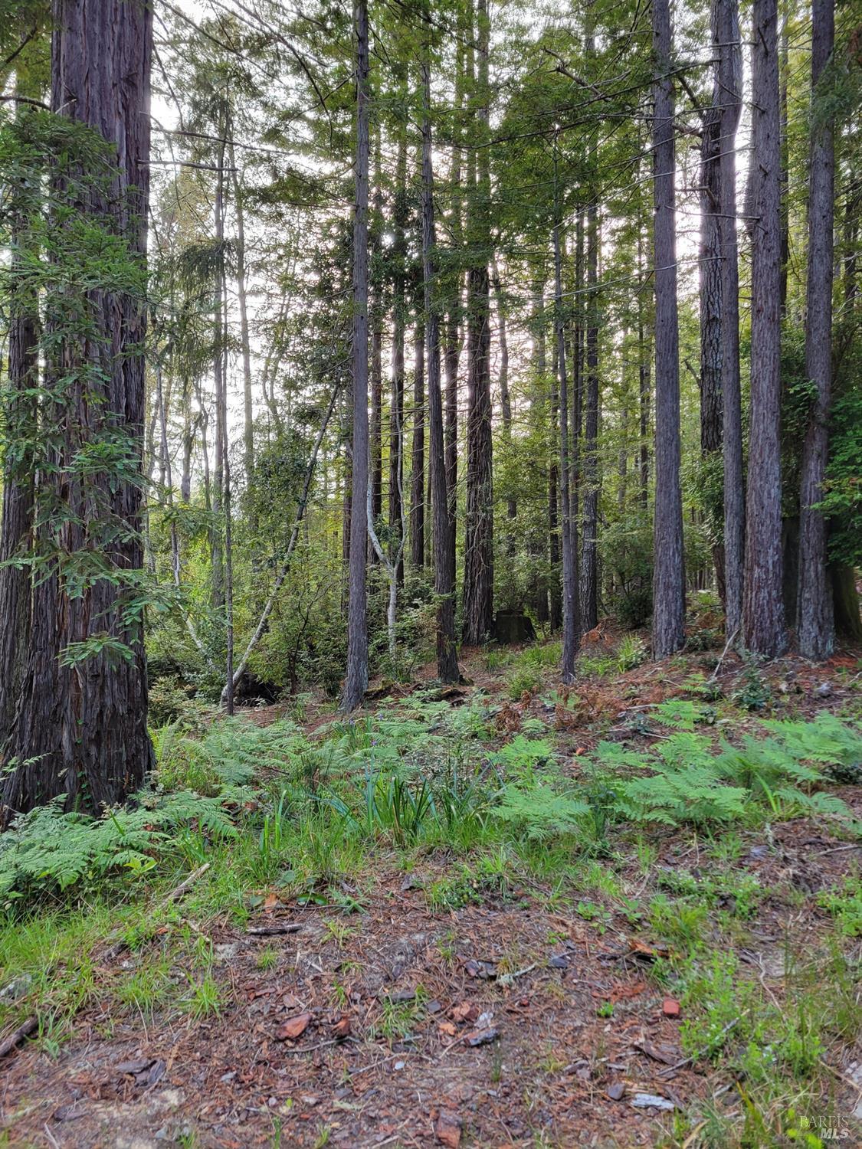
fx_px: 863
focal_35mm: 26
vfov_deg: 67.3
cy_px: 574
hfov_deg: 53.1
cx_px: 431
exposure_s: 1/120
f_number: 1.8
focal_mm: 5.4
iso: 50
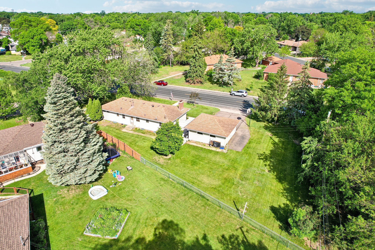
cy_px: 125
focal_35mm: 22
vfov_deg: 57.2
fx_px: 229
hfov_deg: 78.6
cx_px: 188
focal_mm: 8.4
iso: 110
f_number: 2.8
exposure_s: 1/1600
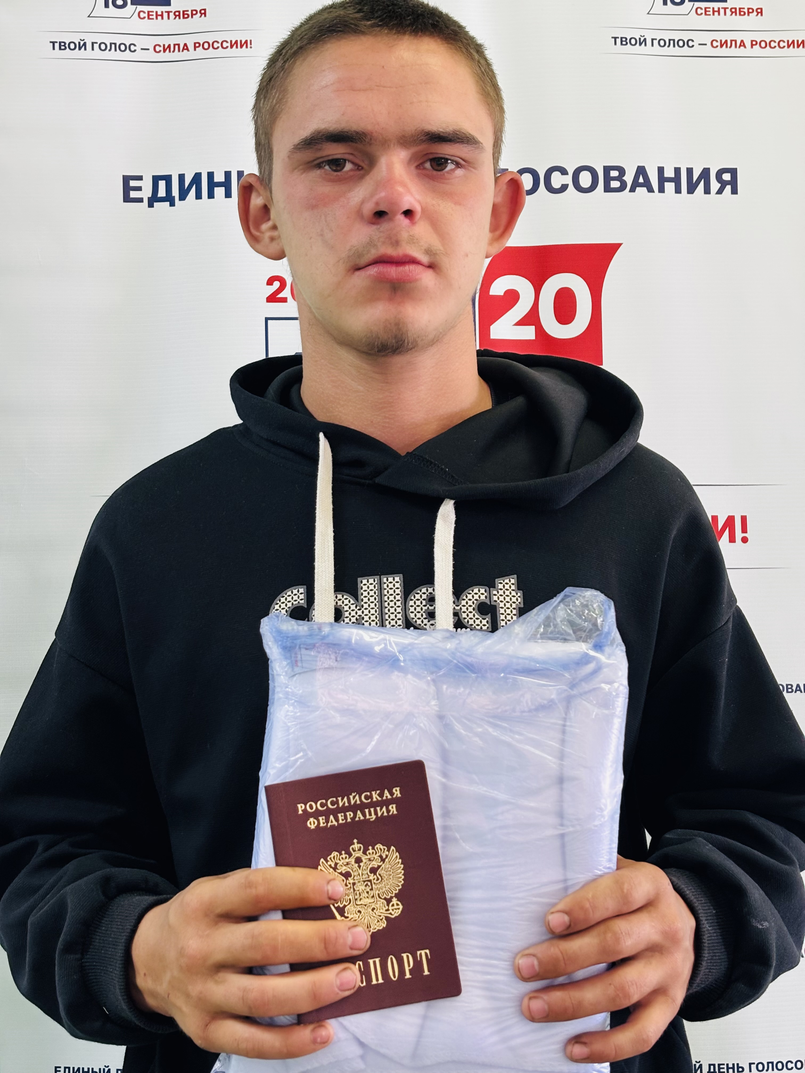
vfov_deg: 36.8
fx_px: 1612
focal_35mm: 52
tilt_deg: +2.1
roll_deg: +0.0
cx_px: 402
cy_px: 536
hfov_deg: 28.0
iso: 160
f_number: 1.6
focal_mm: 5.96
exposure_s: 1/50
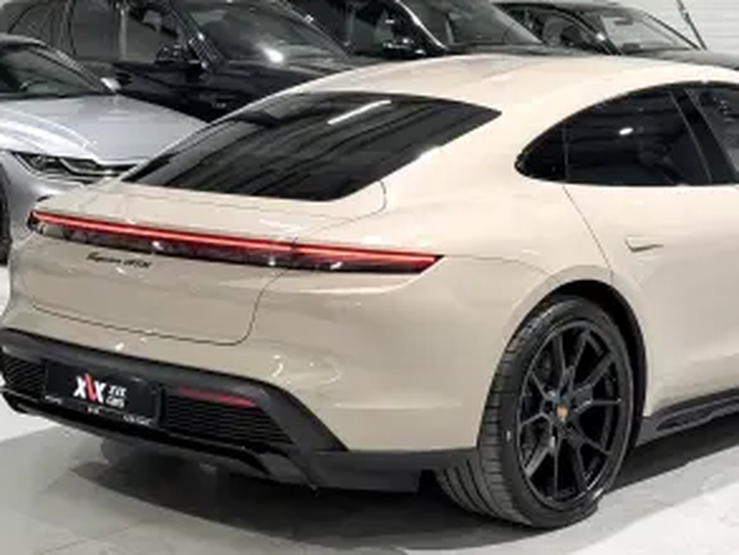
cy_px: 272
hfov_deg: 32.6
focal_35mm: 59
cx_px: 300
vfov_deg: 24.8
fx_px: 1260
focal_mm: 6.76
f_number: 1.78
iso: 100
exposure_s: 1/50
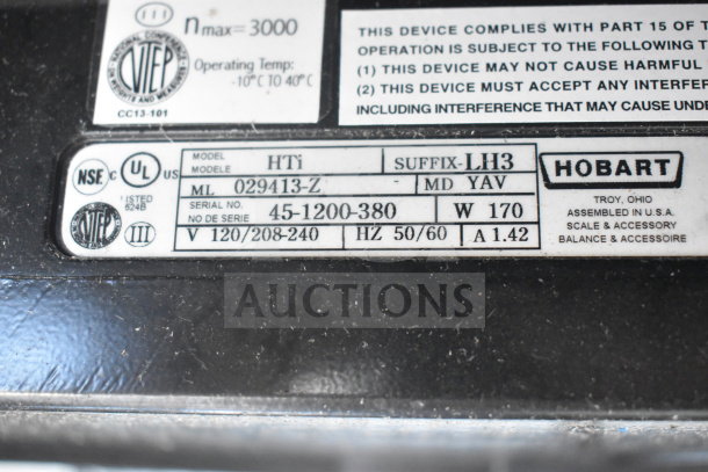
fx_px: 944
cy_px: 236
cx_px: 354
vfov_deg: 28.1
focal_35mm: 48
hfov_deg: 41.1
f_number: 5
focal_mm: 32
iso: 6400
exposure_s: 1/100
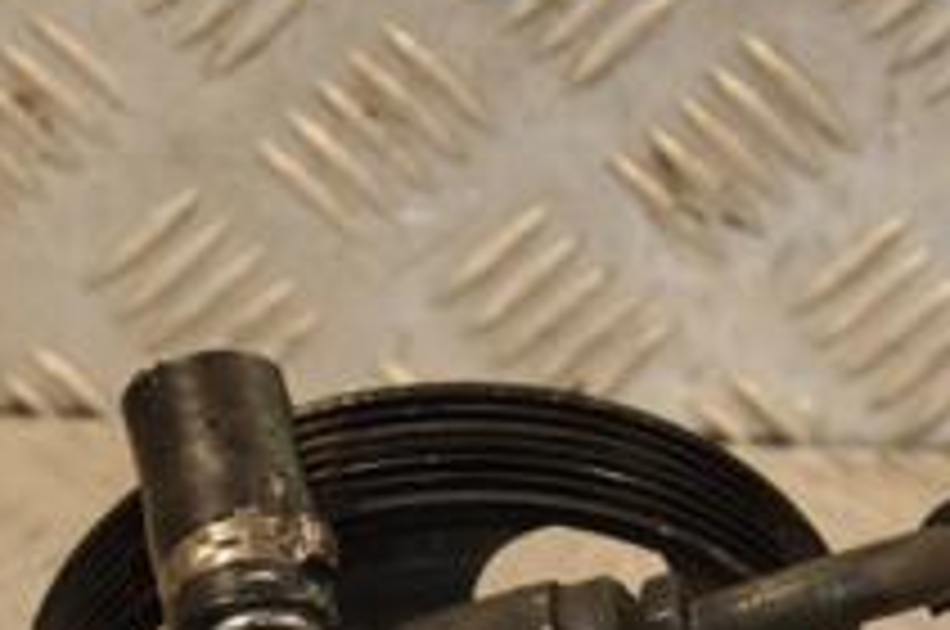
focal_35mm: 282
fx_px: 7430
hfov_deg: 7.3
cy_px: 837
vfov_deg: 4.8
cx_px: 504
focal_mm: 66
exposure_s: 1/125
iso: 800
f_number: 5.3
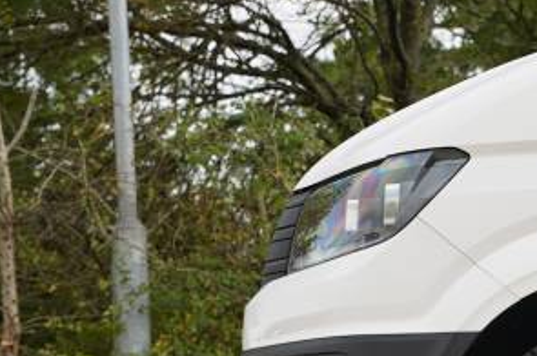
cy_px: 323
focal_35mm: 115
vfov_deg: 11.8
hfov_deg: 17.4
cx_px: 537
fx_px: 1717
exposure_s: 1/160
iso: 100
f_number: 4
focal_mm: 53.1
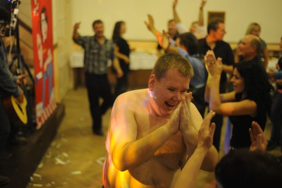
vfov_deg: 26.5
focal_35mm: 51
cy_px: 95
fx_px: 400
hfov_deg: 38.9
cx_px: 141
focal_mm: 50
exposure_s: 1/100
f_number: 1.8
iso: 2800
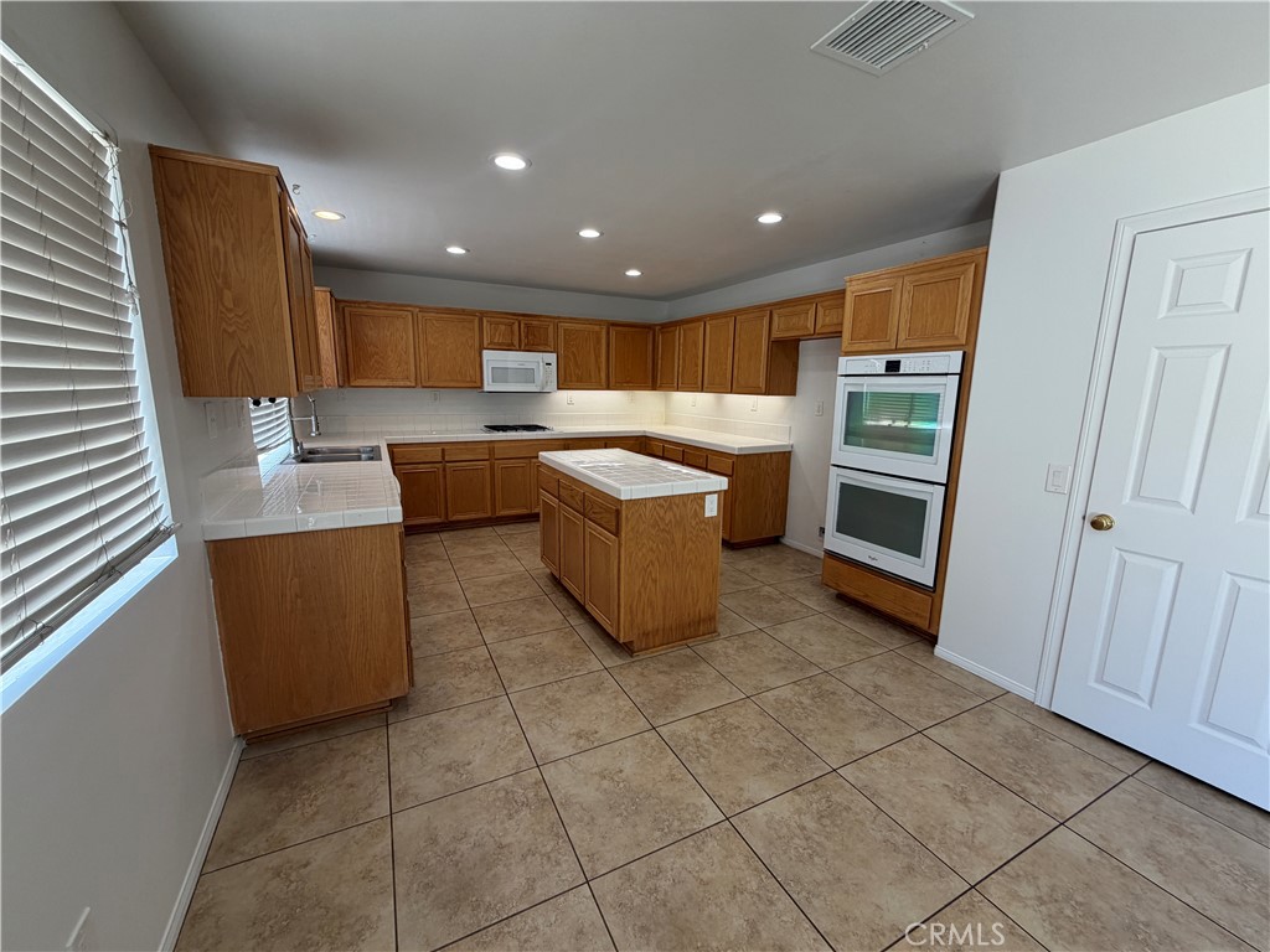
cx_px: 635
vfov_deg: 85.7
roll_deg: -1.2
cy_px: 476
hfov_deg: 102.1
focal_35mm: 14
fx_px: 514
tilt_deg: -11.3
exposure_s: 1/121
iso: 80
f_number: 2.2
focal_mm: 2.22
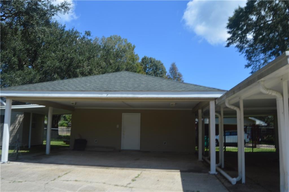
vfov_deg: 47.8
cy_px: 96
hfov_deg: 67.4
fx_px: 216
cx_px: 144
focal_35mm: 27
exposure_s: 1/250
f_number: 8
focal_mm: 18
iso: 100
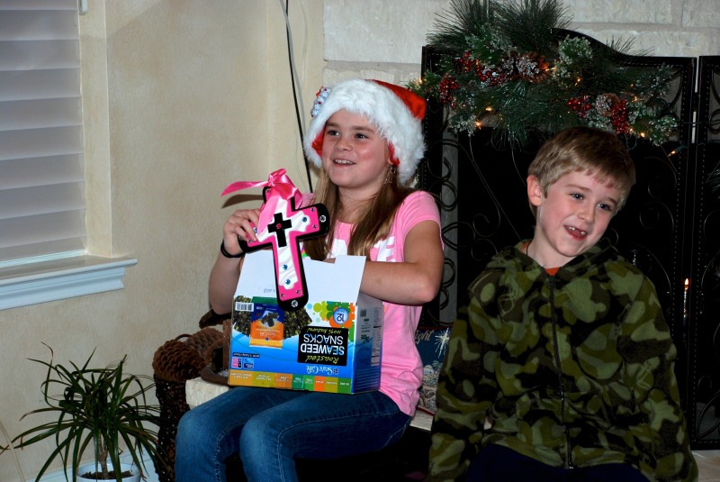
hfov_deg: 20.6
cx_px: 360
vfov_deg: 13.9
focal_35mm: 99
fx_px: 1982
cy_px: 241
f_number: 5.3
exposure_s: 1/60
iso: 200
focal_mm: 66
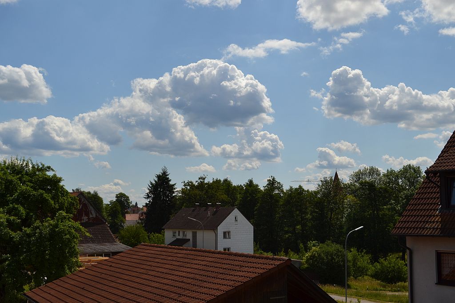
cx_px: 228
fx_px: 531
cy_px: 152
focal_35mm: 42
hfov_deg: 46.4
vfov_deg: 31.9
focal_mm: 28
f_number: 13
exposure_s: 1/500
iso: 200
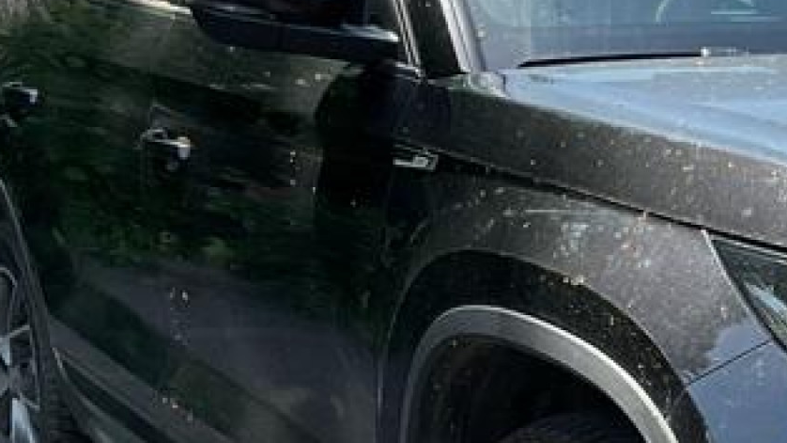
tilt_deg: -12.2
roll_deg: -1.0
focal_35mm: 103
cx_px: 972
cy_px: 428
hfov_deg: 19.4
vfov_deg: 11.6
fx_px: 2149
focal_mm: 3
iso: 16
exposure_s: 1/454
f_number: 1.8
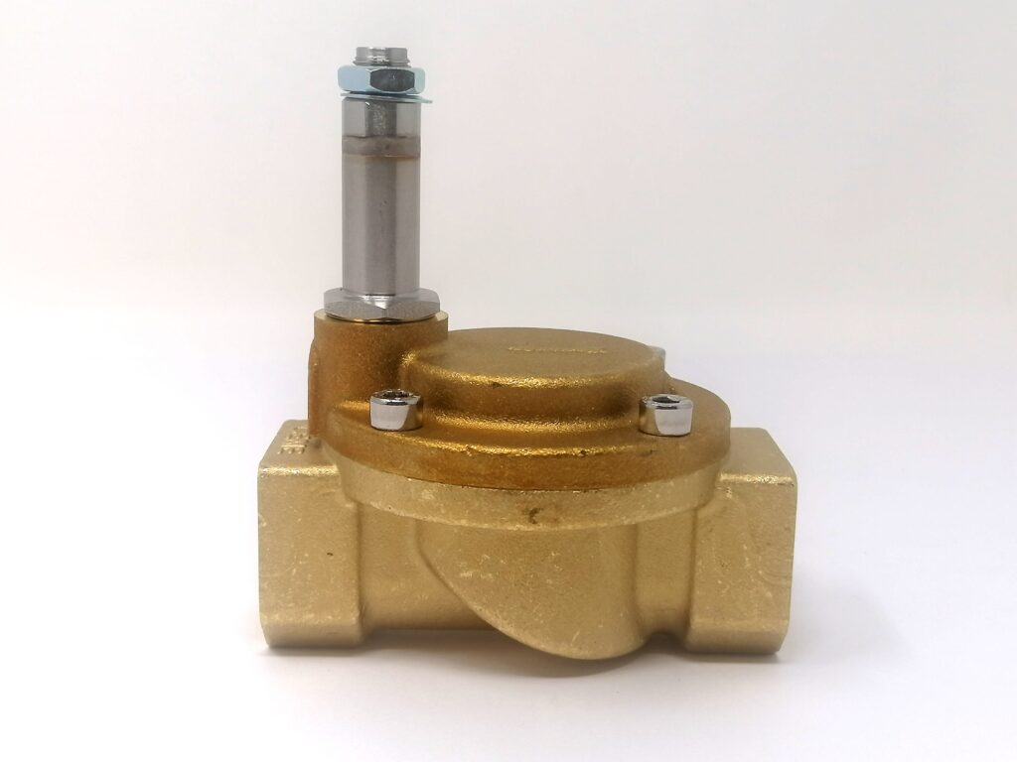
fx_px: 1469
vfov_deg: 29.1
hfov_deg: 38.2
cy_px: 381
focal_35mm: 50
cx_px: 508
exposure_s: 1/102
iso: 50
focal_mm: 4.75
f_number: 1.8
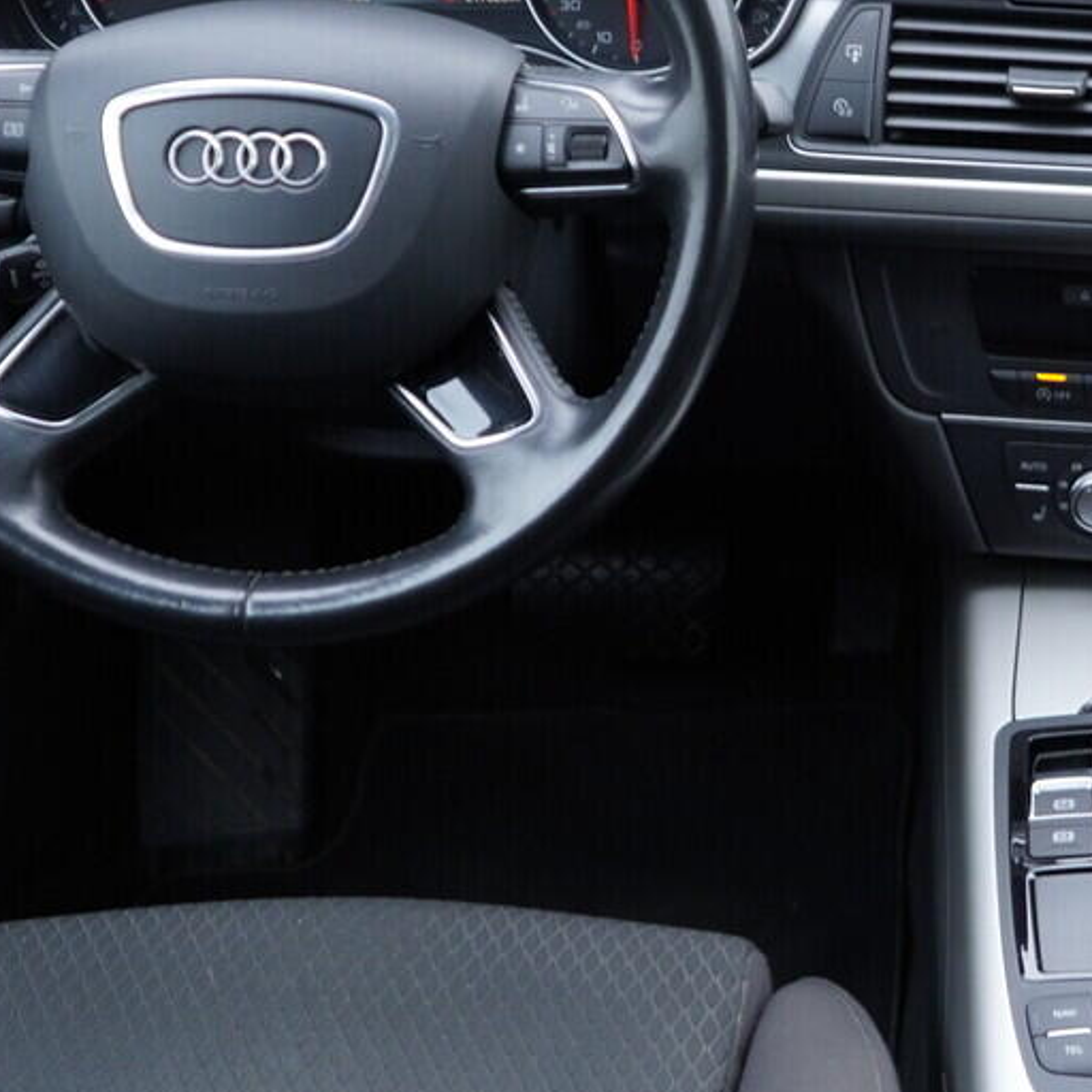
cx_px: 1101
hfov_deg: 19.6
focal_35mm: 86
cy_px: 441
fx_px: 3069
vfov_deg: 20.2
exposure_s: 1/40
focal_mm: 24
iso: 250
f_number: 2.8
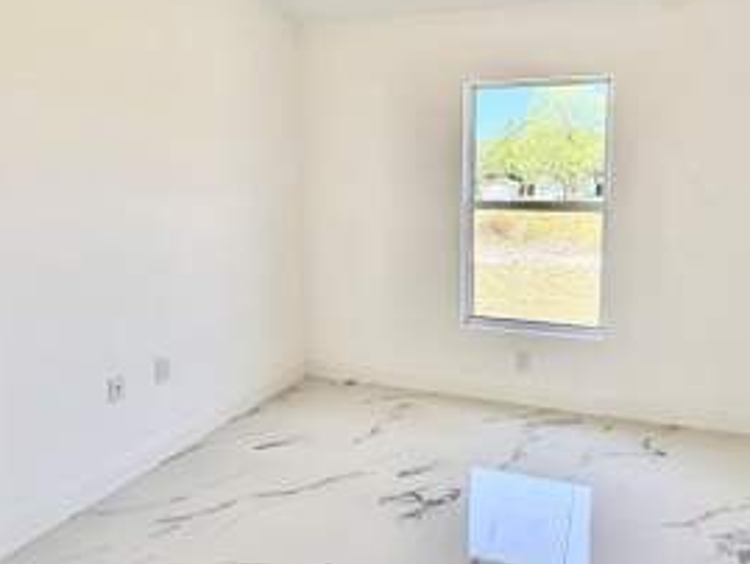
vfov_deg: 54.7
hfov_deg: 68.9
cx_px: 438
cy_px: 240
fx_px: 542
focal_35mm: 25
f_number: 2.2
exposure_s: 1/244
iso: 64
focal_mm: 2.22
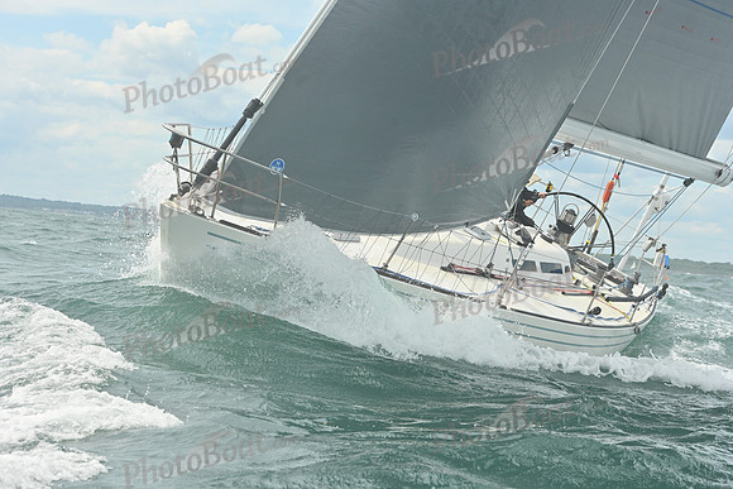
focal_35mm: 92
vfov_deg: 14.9
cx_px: 366
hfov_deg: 22.1
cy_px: 244
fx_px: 1874
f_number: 8
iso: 320
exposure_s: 1/1250
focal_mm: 92
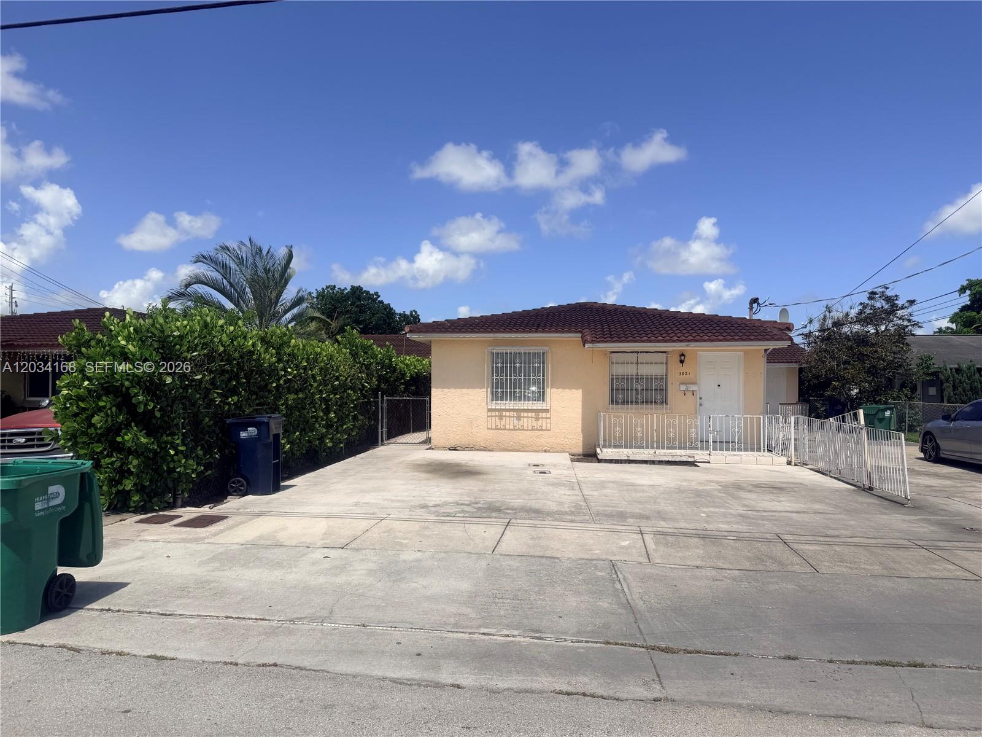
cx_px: 491
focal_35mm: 24
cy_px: 368
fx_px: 681
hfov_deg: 71.6
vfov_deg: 56.8
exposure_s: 1/7353
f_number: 1.78
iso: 80
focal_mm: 6.76
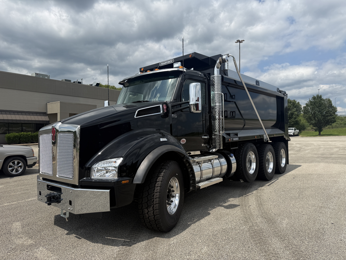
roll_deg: -0.3
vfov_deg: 56.8
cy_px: 130
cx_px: 173
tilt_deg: -0.2
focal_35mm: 24
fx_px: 240
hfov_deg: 71.6
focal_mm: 6.76
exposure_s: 1/5319
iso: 80
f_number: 1.78
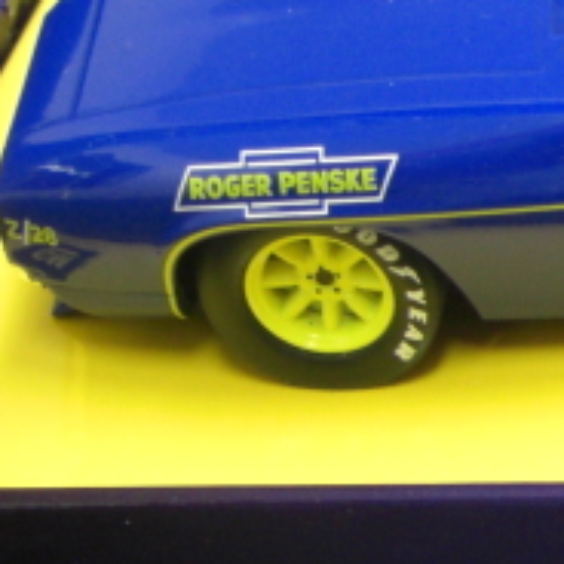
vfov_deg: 14.9
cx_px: 889
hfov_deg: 13.8
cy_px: 285
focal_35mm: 117
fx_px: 2157
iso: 200
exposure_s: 1/13
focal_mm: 6.3
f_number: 3.4
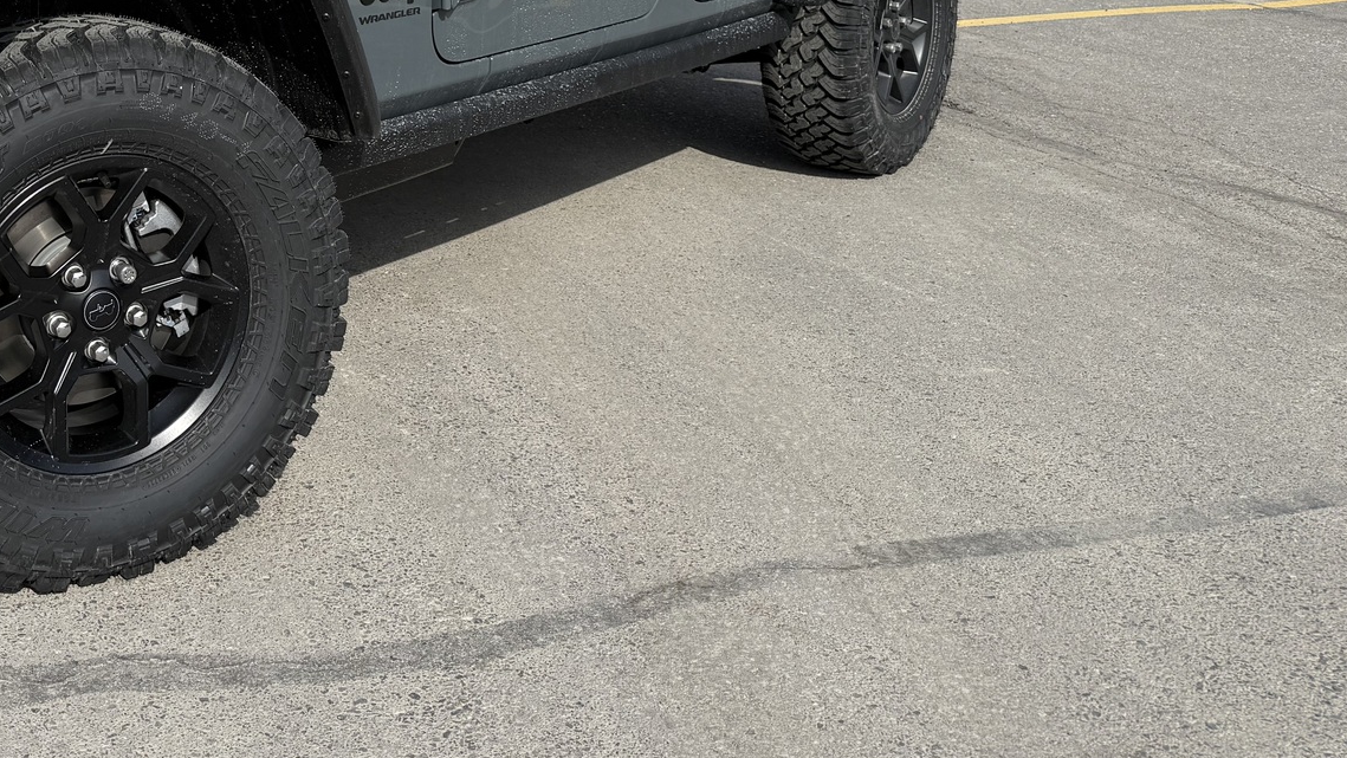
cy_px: -80
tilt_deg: -8.0
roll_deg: -0.2
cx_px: 205
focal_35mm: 47
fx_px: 1679
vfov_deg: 23.8
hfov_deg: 41.2
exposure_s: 1/5319
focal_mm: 6.76
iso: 80
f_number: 1.78
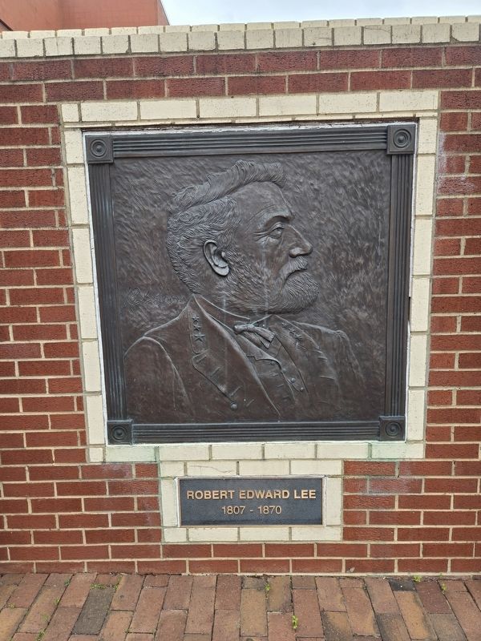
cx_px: 240
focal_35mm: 23
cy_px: 320
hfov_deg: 58.9
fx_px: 426
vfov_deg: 73.9
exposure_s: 1/472
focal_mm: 5.4
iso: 25
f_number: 1.8
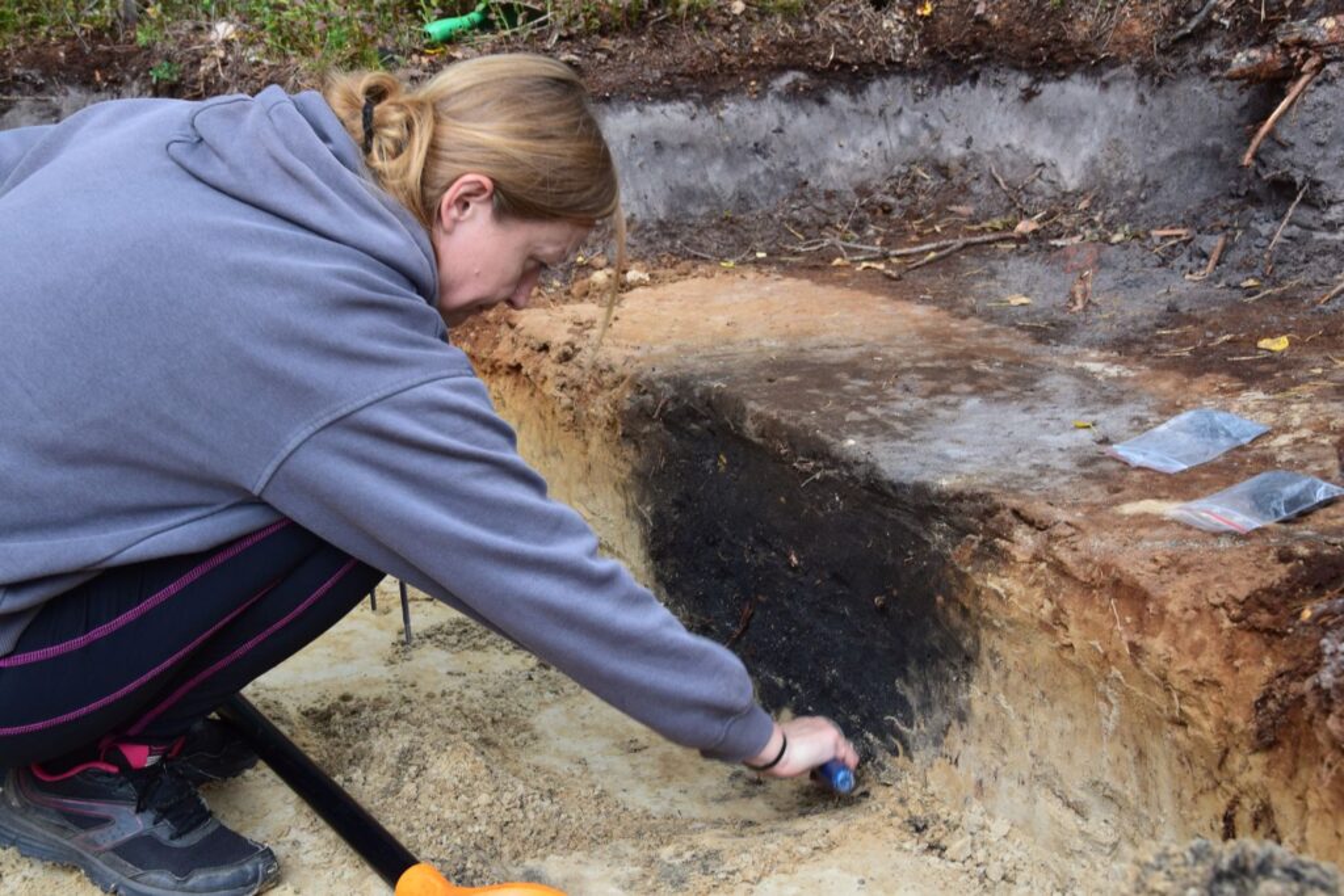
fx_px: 1792
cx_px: 672
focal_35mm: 48
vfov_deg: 28.1
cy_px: 448
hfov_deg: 41.1
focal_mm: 32
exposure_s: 1/60
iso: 720
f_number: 8
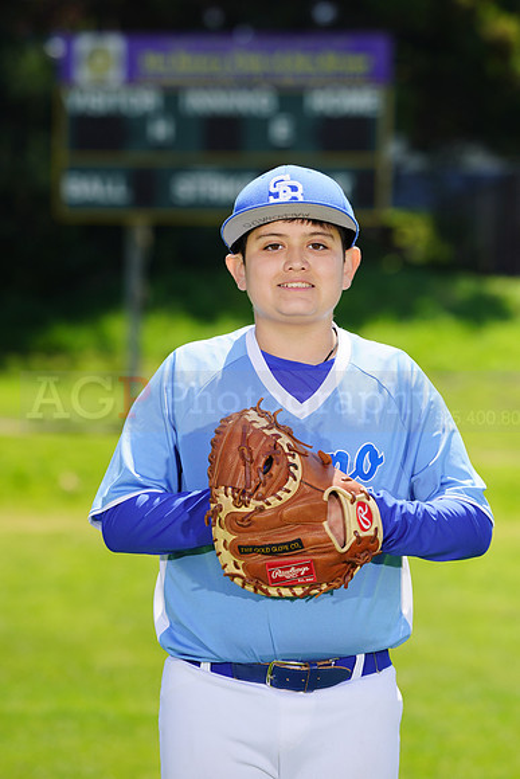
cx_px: 260
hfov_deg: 5.6
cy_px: 390
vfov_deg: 8.3
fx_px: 5348
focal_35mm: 247
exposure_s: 1/250
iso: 100
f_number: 8
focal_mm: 247
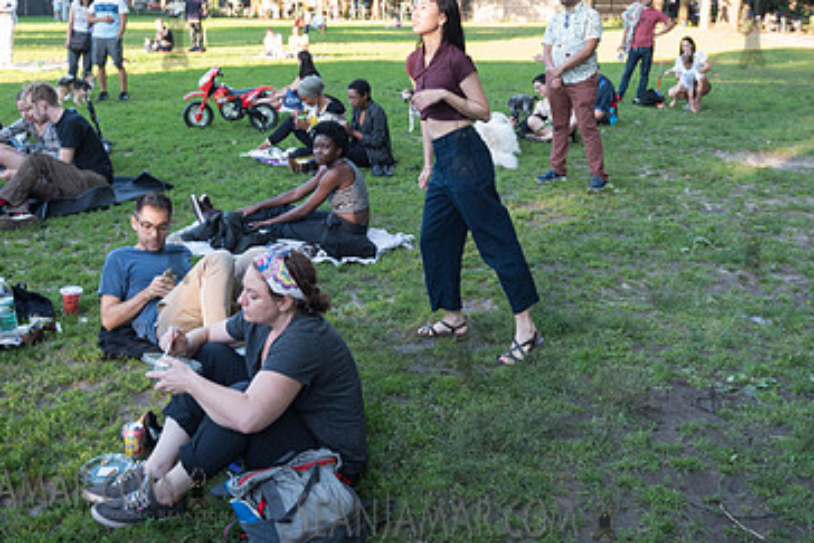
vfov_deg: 30.7
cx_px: 463
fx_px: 973
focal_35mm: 43
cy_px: 137
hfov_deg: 45.3
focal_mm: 27
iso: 200
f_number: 2.8
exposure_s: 1/160
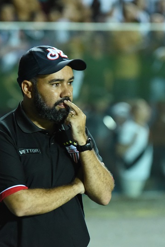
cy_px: 124
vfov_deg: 6.8
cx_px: 73
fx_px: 2068
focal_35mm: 301
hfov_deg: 4.6
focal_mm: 200
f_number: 3.5
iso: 8000
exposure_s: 1/1000
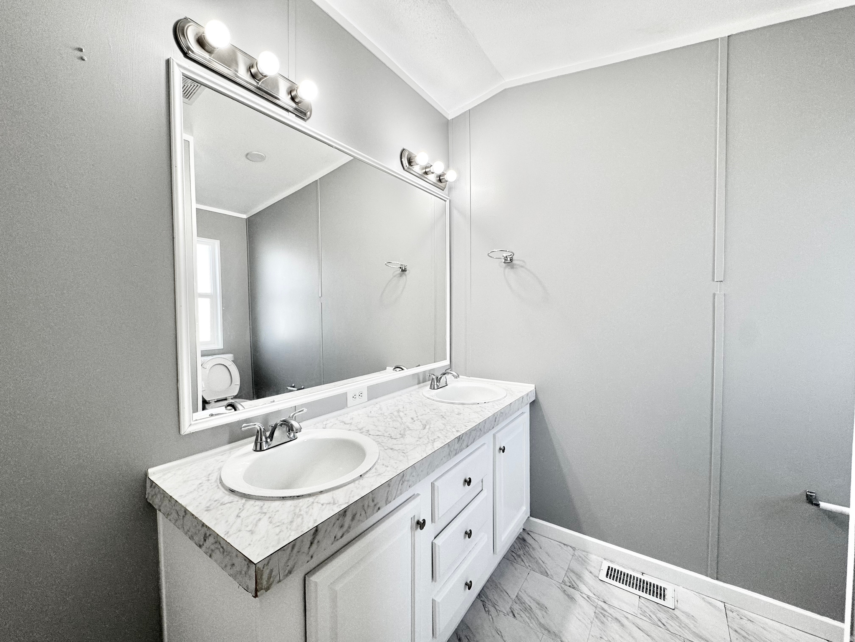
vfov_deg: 85.7
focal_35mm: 14
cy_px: 321
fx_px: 346
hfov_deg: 102.1
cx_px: 428
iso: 80
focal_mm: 2.22
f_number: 2.2
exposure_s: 1/120
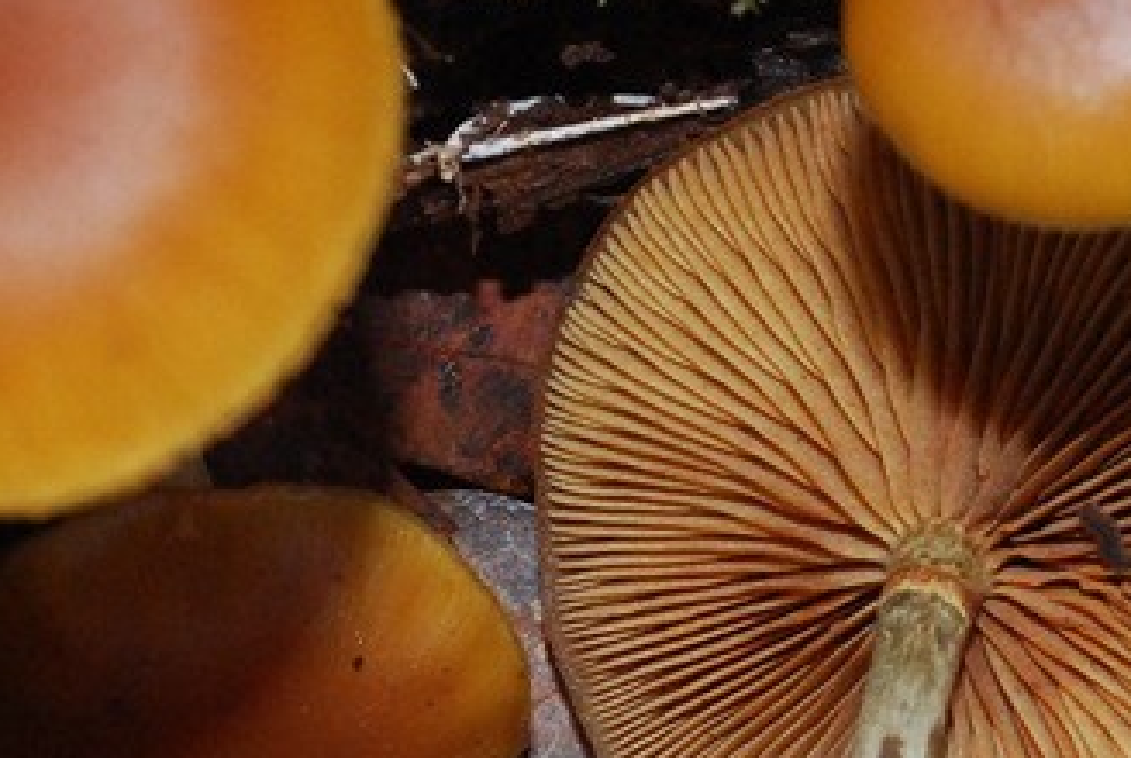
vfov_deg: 9.1
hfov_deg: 13.5
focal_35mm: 152
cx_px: 714
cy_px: 415
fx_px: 4784
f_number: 7.1
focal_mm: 26
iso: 800
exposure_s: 1/125
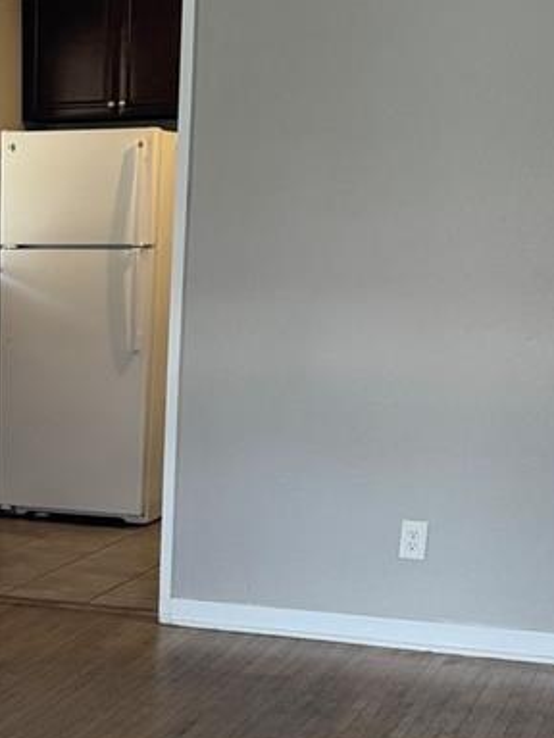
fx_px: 1600
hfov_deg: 18.8
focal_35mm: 75
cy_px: 688
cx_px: -60
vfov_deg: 25.1
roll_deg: +0.7
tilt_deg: -15.6
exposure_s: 1/79
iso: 200
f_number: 1.78
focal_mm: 6.76
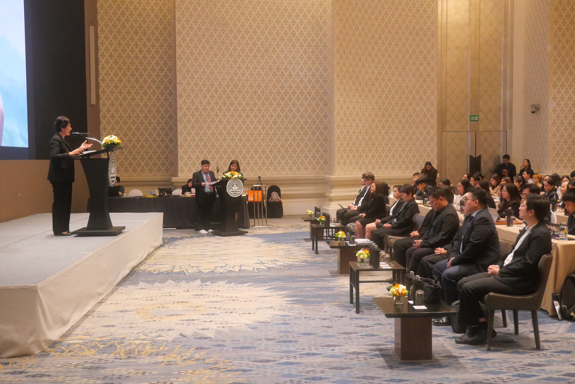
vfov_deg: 36.0
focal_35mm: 37
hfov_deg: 51.9
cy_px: 192
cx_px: 288
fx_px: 591
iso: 3200
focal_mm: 18
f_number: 3.9
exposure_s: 1/60
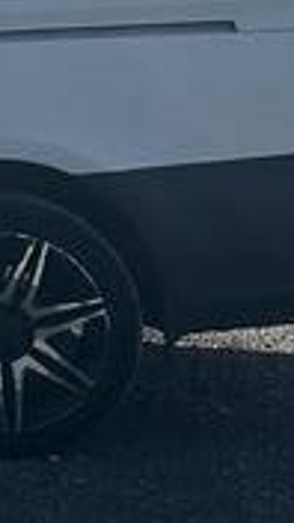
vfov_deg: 15.9
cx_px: -502
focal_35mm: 133
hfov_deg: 8.1
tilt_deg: -4.0
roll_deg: +0.6
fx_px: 1843
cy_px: 48
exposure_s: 1/13699
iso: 80
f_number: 1.78
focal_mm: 6.86
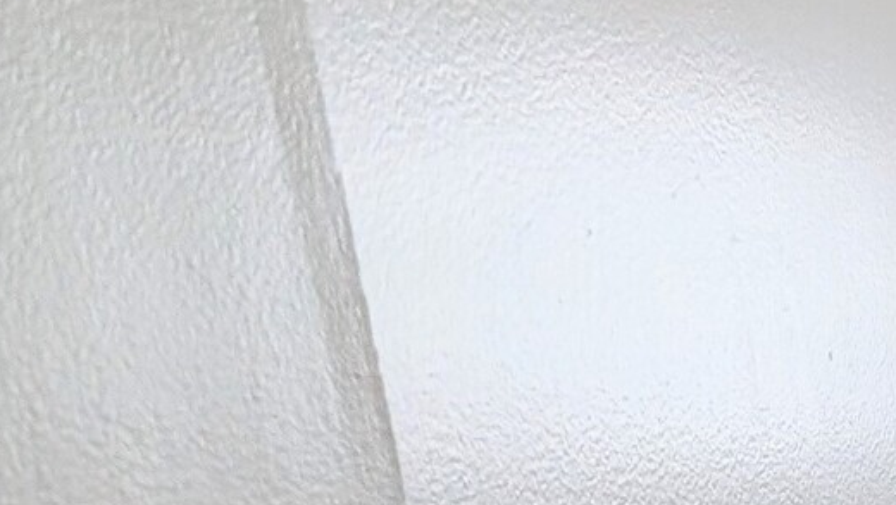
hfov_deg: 12.0
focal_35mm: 154
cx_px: 1925
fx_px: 3660
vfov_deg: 6.9
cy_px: 1655
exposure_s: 1/130
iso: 148
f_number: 1.68
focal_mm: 6.9
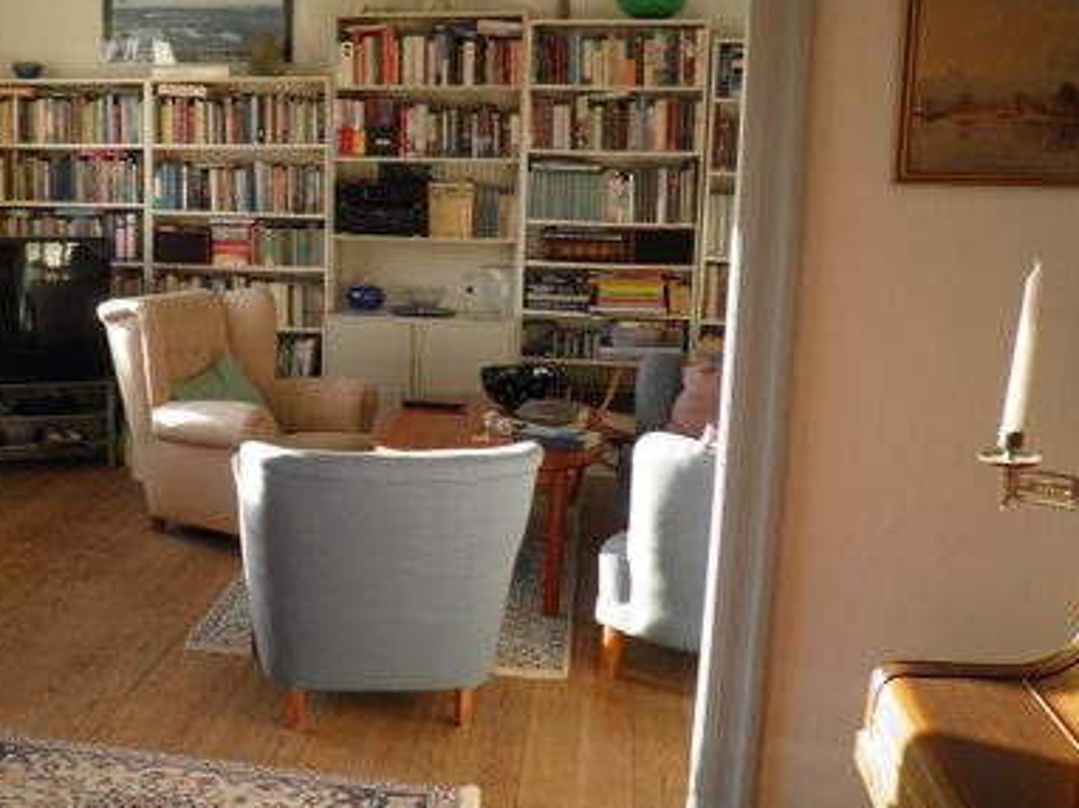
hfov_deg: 41.6
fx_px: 1371
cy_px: 424
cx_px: 263
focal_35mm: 44
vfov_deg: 32.8
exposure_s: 1/50
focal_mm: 4.9
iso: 50
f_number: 2.8
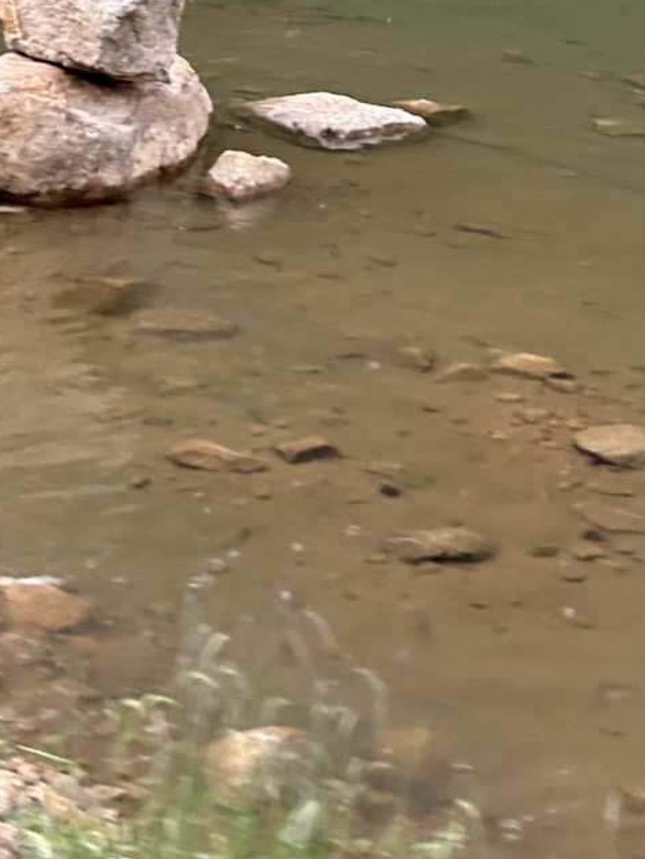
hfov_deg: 18.0
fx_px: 2036
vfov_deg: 20.9
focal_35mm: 82
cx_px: 390
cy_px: -352
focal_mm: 5.7
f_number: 1.5
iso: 80
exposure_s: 1/121
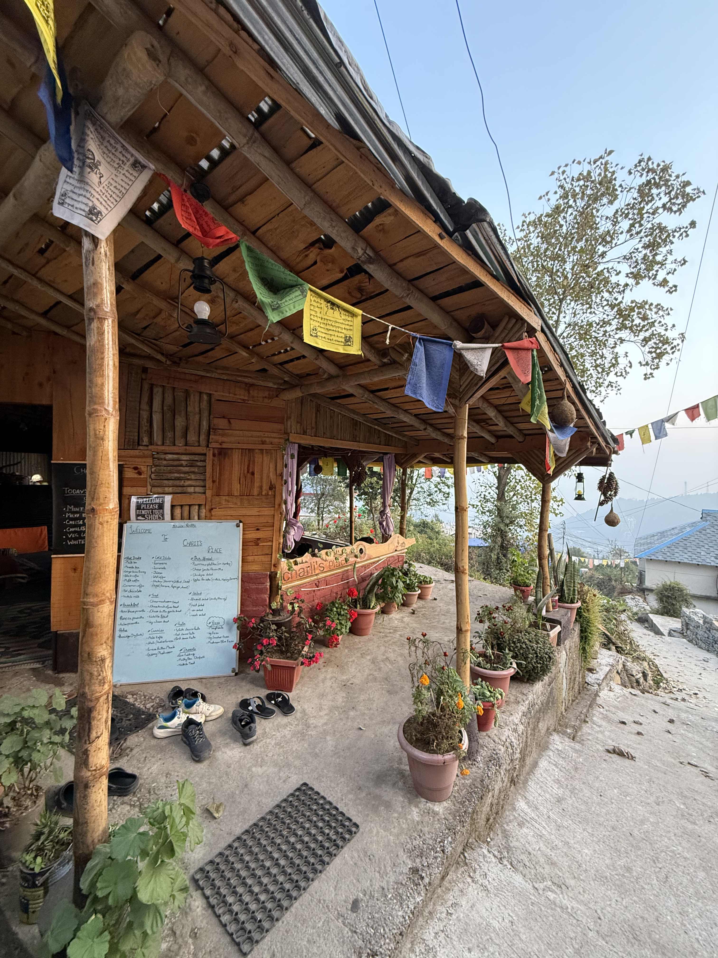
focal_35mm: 14
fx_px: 387
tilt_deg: -1.3
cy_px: 479
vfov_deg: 102.1
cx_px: 359
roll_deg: -0.2
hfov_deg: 85.7
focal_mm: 2.22
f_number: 2.2
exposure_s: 1/99
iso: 320
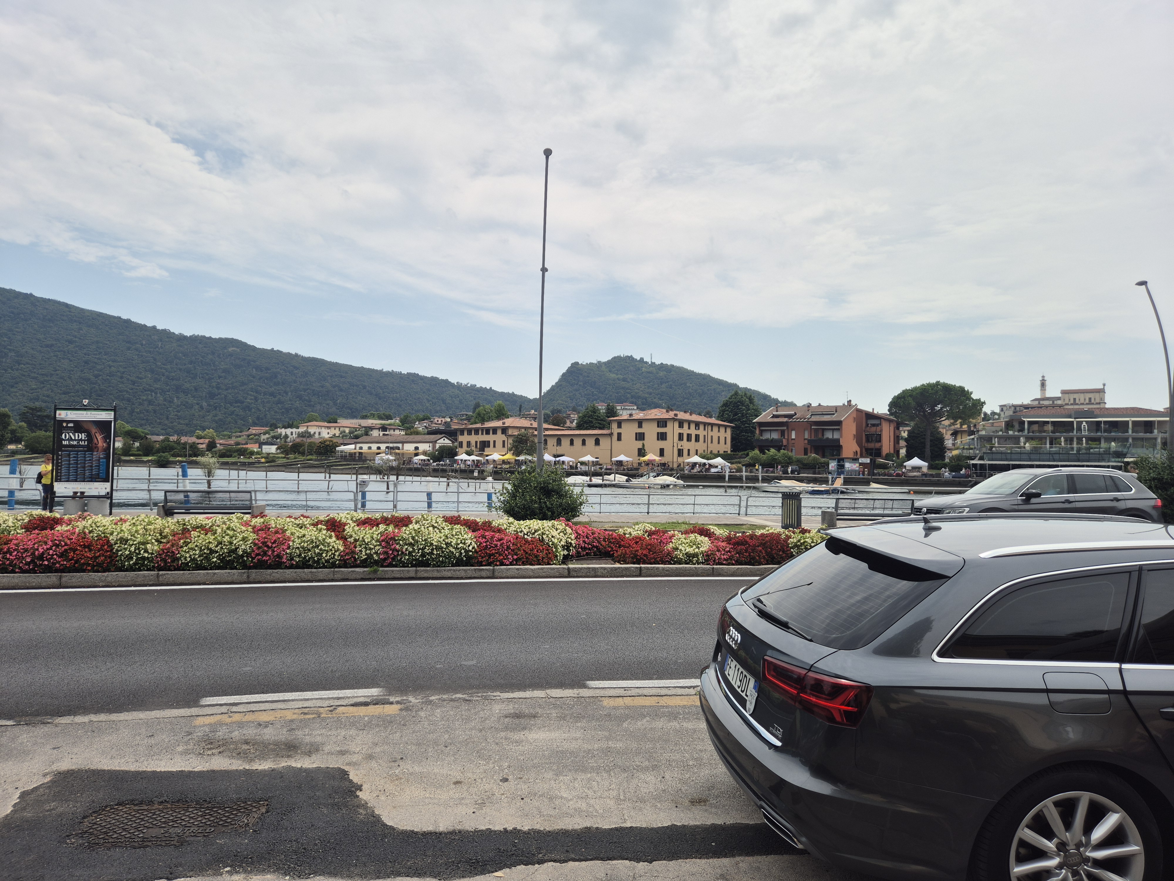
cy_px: 440
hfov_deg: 73.9
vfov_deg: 58.9
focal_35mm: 23
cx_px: 587
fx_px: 780
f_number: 1.8
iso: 25
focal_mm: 5.4
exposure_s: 1/1984
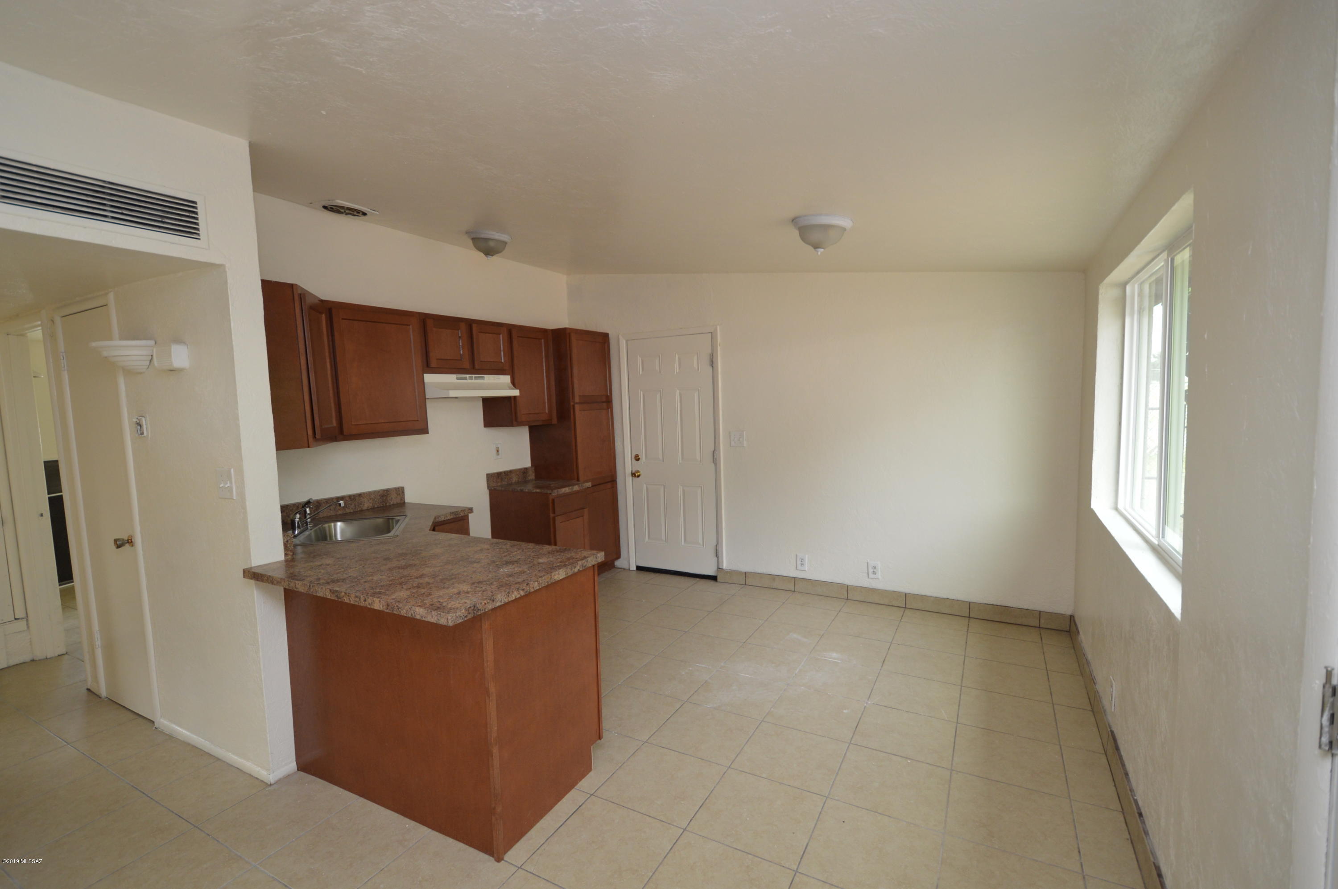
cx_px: 669
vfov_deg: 77.2
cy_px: 444
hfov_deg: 100.4
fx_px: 557
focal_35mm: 15
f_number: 4
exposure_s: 1/60
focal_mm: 10
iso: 400
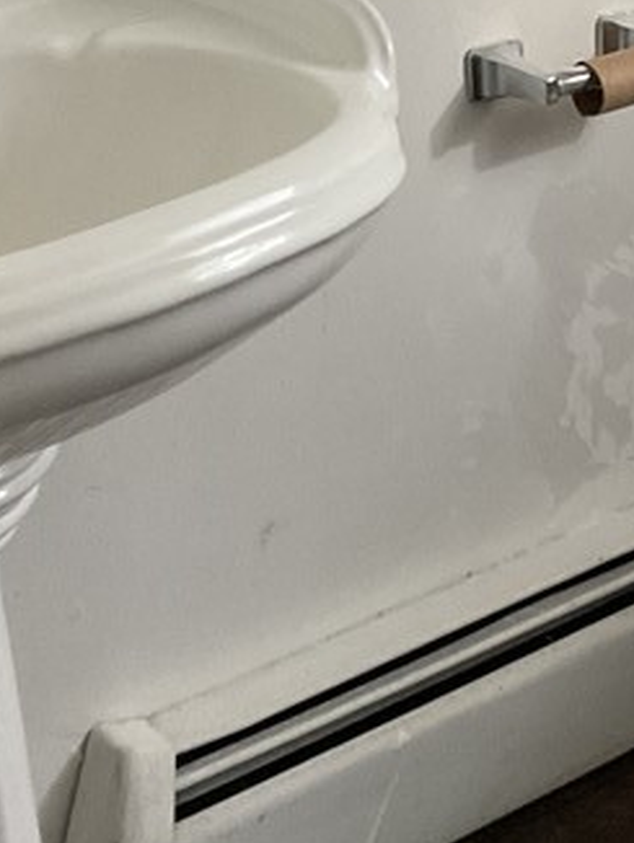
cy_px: -137
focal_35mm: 91
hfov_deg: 16.1
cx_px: 523
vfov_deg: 20.3
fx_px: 2219
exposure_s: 1/60
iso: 125
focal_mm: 3
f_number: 1.8
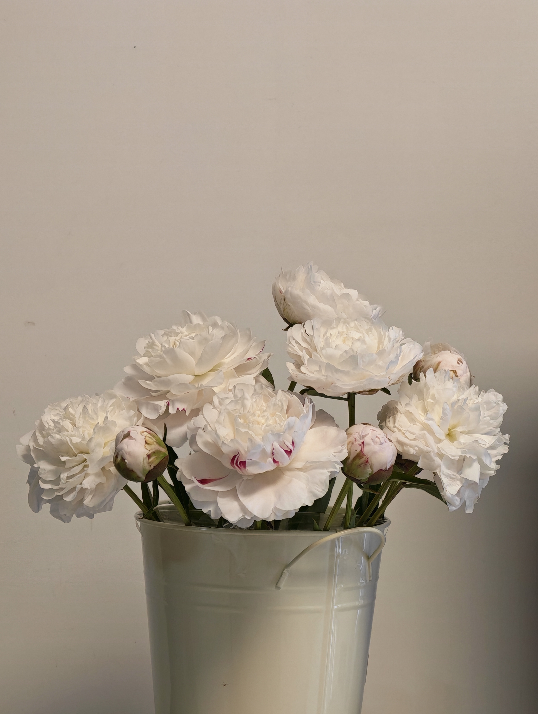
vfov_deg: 14.6
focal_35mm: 135
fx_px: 2791
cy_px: 357
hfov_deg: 11.0
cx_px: 269
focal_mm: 22.48
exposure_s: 1/50
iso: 1250
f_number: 2.6
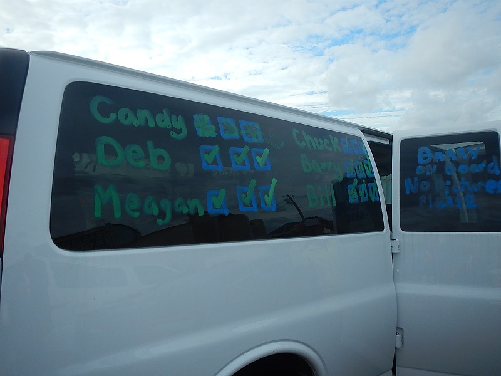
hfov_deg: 63.4
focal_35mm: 28
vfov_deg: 49.7
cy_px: 188
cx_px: 250
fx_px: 405
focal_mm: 5
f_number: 3.9
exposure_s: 1/800
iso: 125
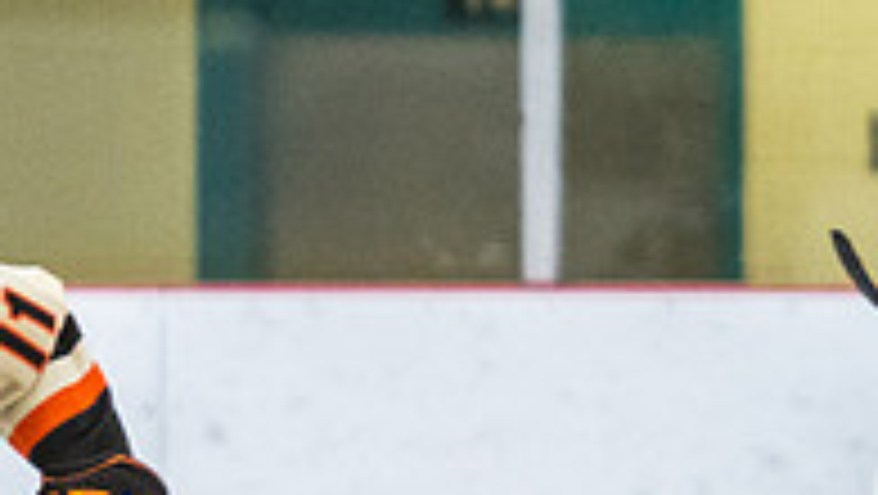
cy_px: 696
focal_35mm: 1059
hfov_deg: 2.0
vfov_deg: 1.1
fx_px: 24672
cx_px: -338
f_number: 2.8
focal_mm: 160
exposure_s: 1/640
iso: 1800
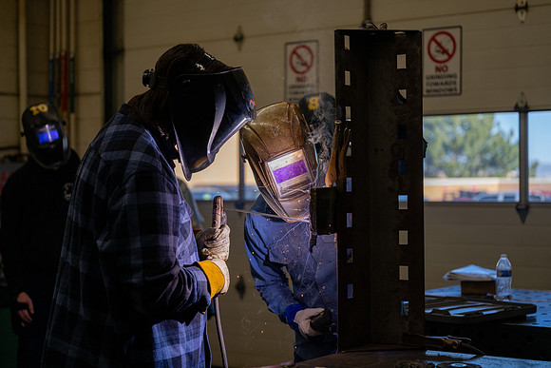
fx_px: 1072
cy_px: 184
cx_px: 276
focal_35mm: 70
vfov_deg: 19.5
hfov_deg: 28.8
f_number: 2.8
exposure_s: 1/800
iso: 320
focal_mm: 70
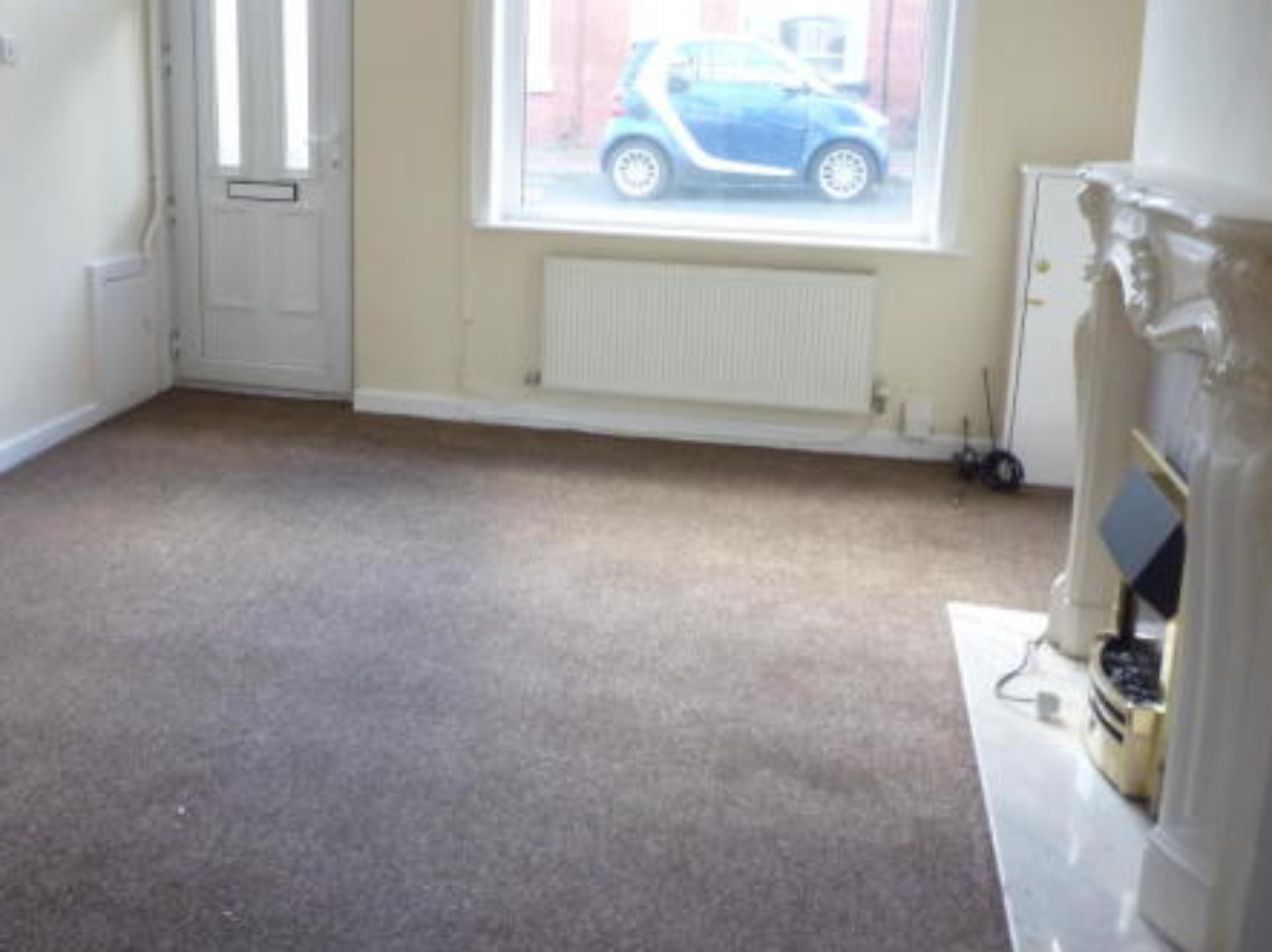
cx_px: 531
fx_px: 1212
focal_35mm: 33
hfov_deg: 55.1
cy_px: 341
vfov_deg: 42.5
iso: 200
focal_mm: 4.4
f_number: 2.8
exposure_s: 1/30
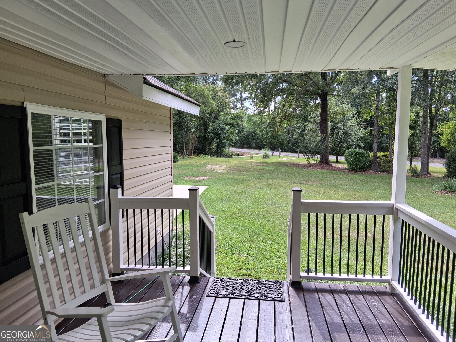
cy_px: 171
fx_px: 343
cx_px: 228
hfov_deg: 67.3
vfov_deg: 53.1
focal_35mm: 26
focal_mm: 3.98
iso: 25
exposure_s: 1/120
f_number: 1.8
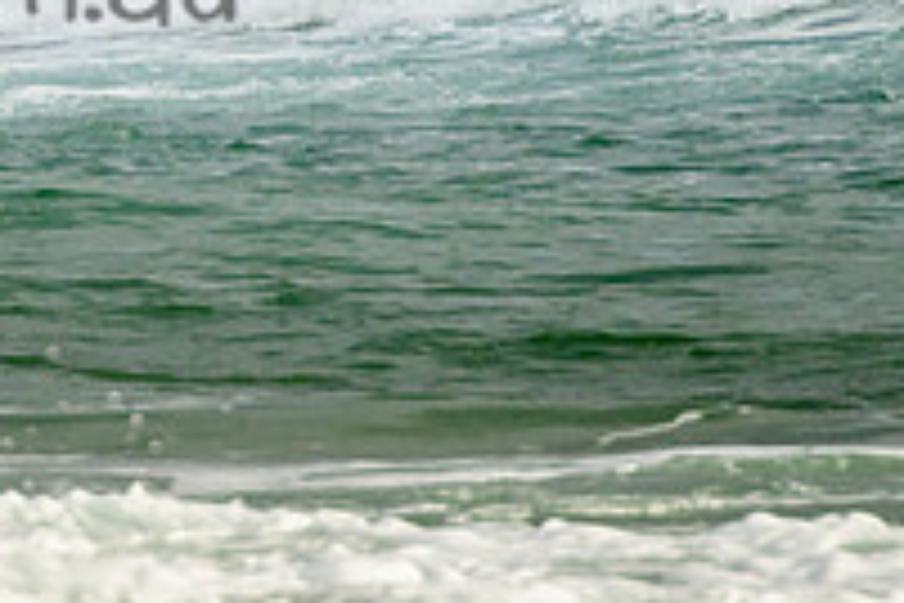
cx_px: 129
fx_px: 39898
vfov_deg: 0.9
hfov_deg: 1.3
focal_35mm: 1589
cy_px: -242
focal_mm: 400
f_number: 5.6
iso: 720
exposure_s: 1/2000
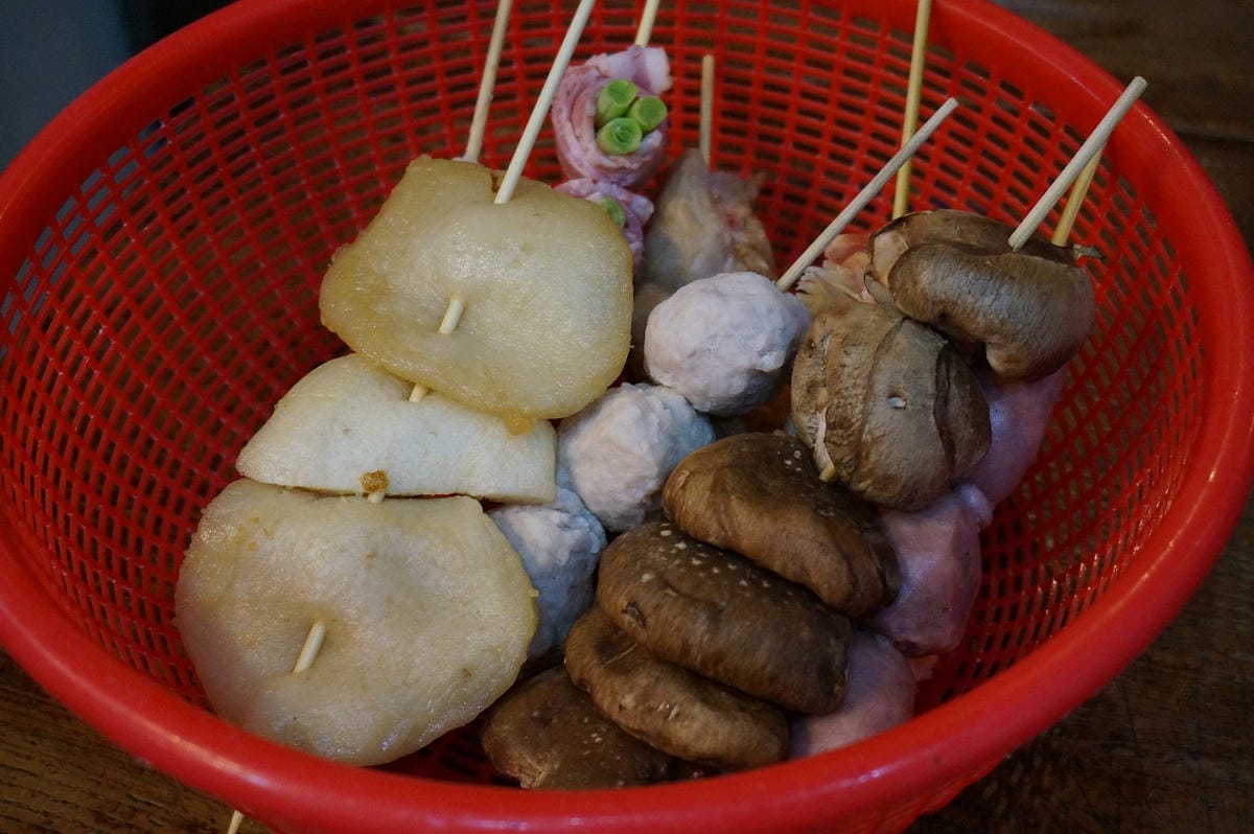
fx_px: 1775
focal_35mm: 51
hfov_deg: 38.9
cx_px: 627
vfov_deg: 26.4
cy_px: 417
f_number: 5
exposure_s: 1/100
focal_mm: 34
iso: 3200
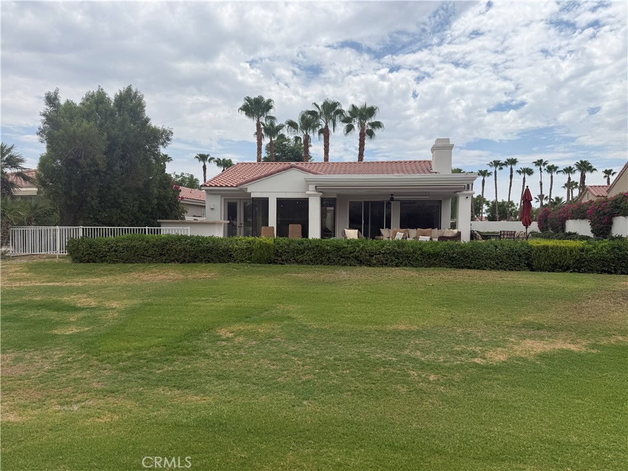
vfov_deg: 56.8
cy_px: 236
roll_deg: -0.5
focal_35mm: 24
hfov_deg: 71.6
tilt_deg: -0.9
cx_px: 314
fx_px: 435
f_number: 1.78
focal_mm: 6.76
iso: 80
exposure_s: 1/6711
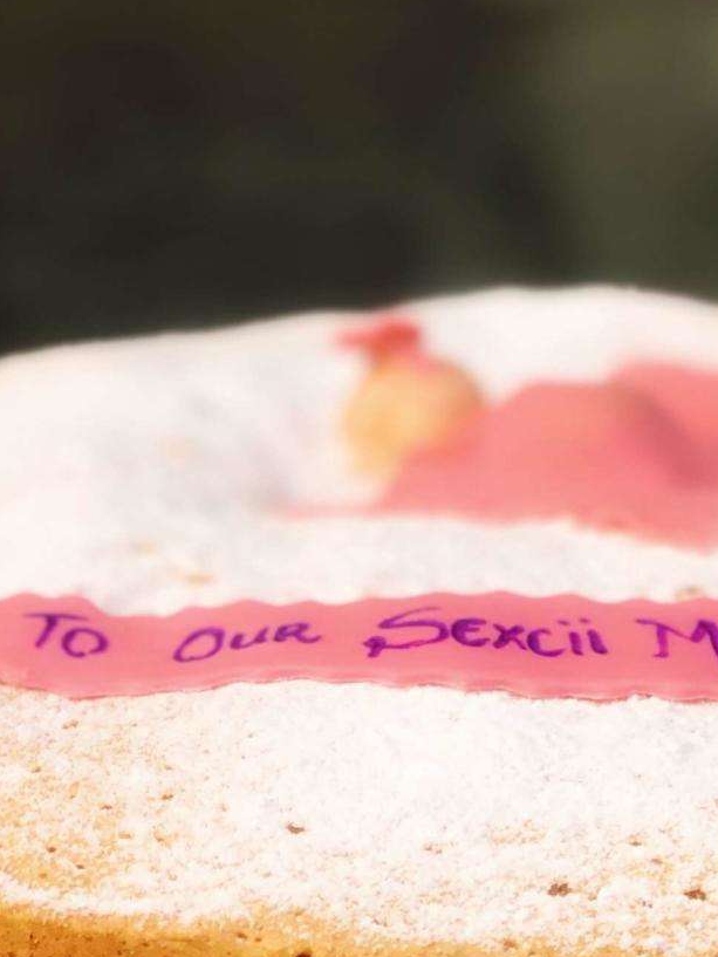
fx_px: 4507
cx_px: 654
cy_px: 193
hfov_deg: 9.1
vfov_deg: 12.1
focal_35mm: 163
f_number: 2.4
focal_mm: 6
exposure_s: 1/695
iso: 16
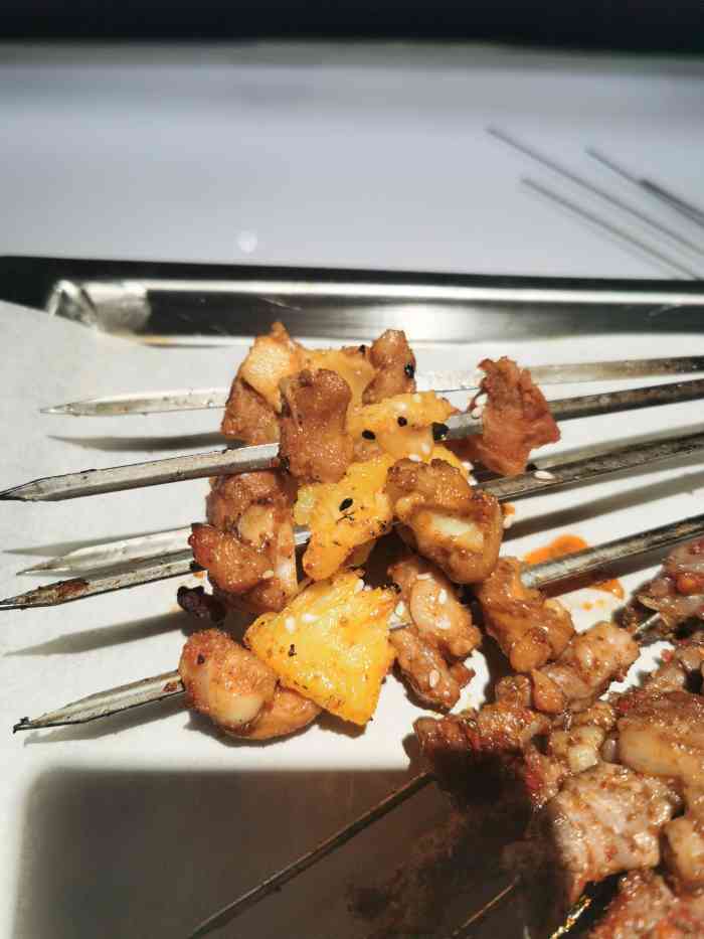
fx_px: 732
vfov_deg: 65.3
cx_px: 352
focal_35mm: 27
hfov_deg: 51.4
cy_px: 470
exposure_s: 1/233
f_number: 1.6
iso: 50
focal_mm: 5.56
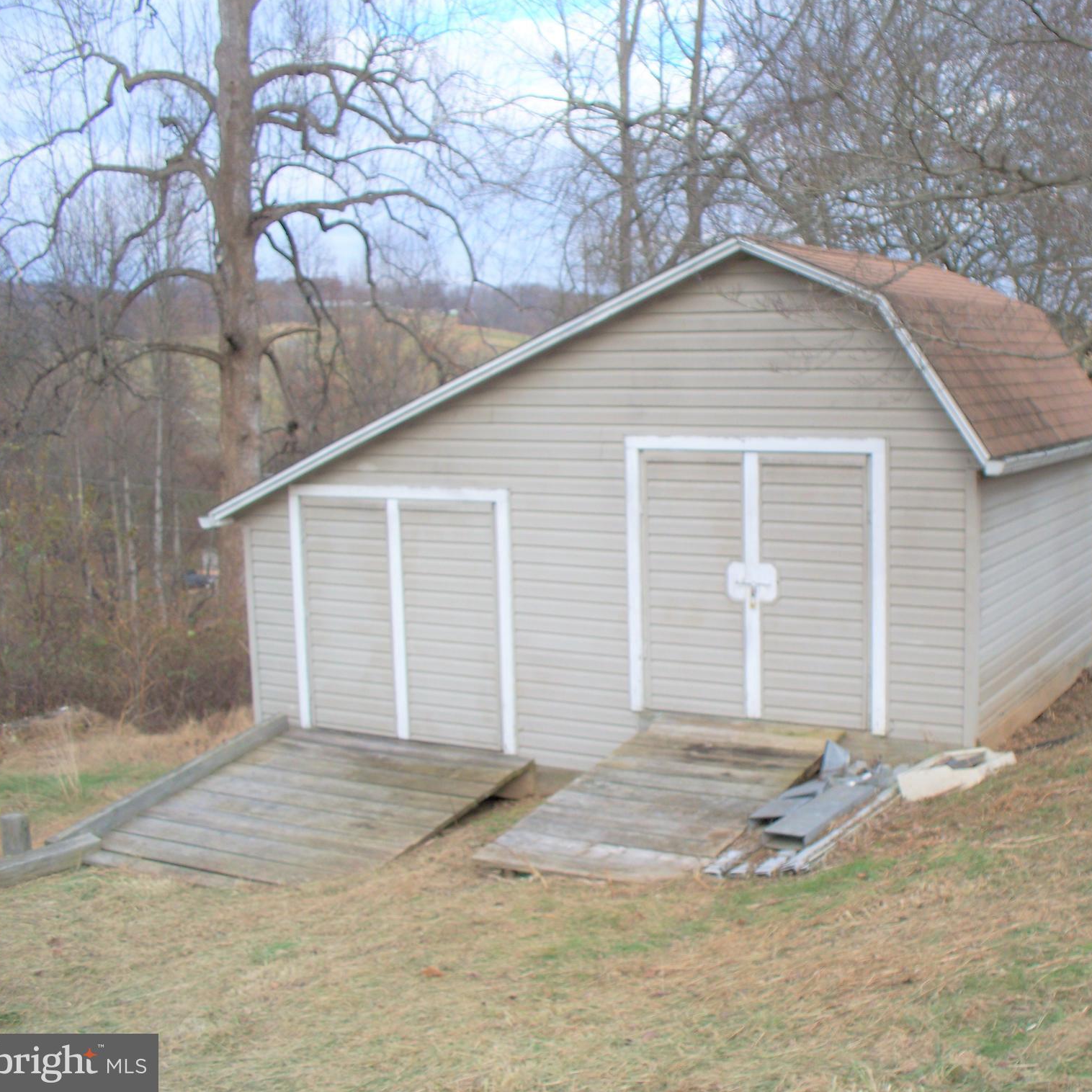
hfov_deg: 38.8
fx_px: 1535
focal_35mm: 43
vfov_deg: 39.2
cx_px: 716
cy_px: 540
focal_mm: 7.54
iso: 64
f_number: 2.8
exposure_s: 1/250
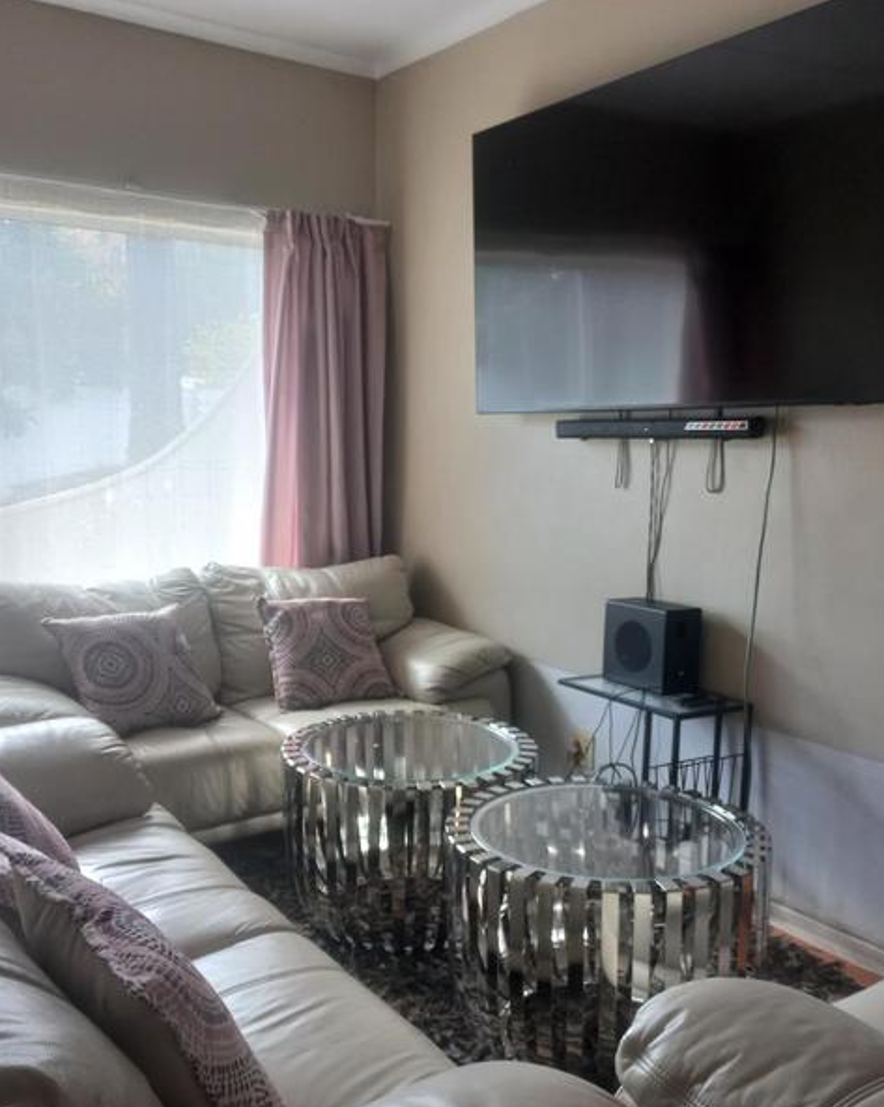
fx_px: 1080
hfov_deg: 44.5
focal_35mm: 33
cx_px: 445
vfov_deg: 54.2
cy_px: 555
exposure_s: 1/50
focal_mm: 4.6
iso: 100
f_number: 1.8
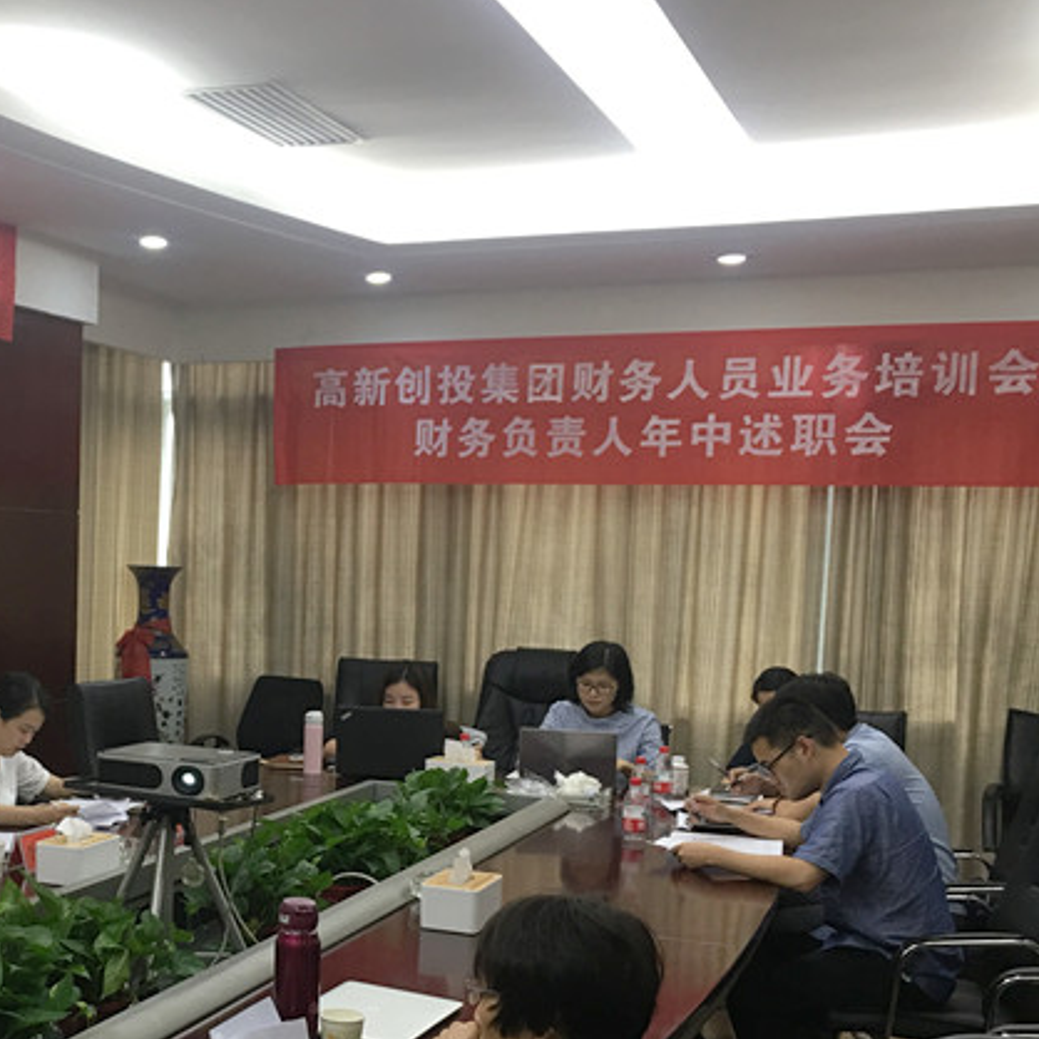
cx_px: 204
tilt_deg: -4.8
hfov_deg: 33.6
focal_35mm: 49
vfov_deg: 34.4
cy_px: 693
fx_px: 1664
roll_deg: -2.2
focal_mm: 4.15
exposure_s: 1/17
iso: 50
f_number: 2.2
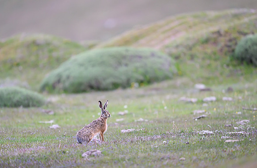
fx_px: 4259
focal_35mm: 600
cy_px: 91
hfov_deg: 3.5
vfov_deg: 2.3
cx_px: 120
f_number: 4
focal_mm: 560
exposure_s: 1/500
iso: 1600
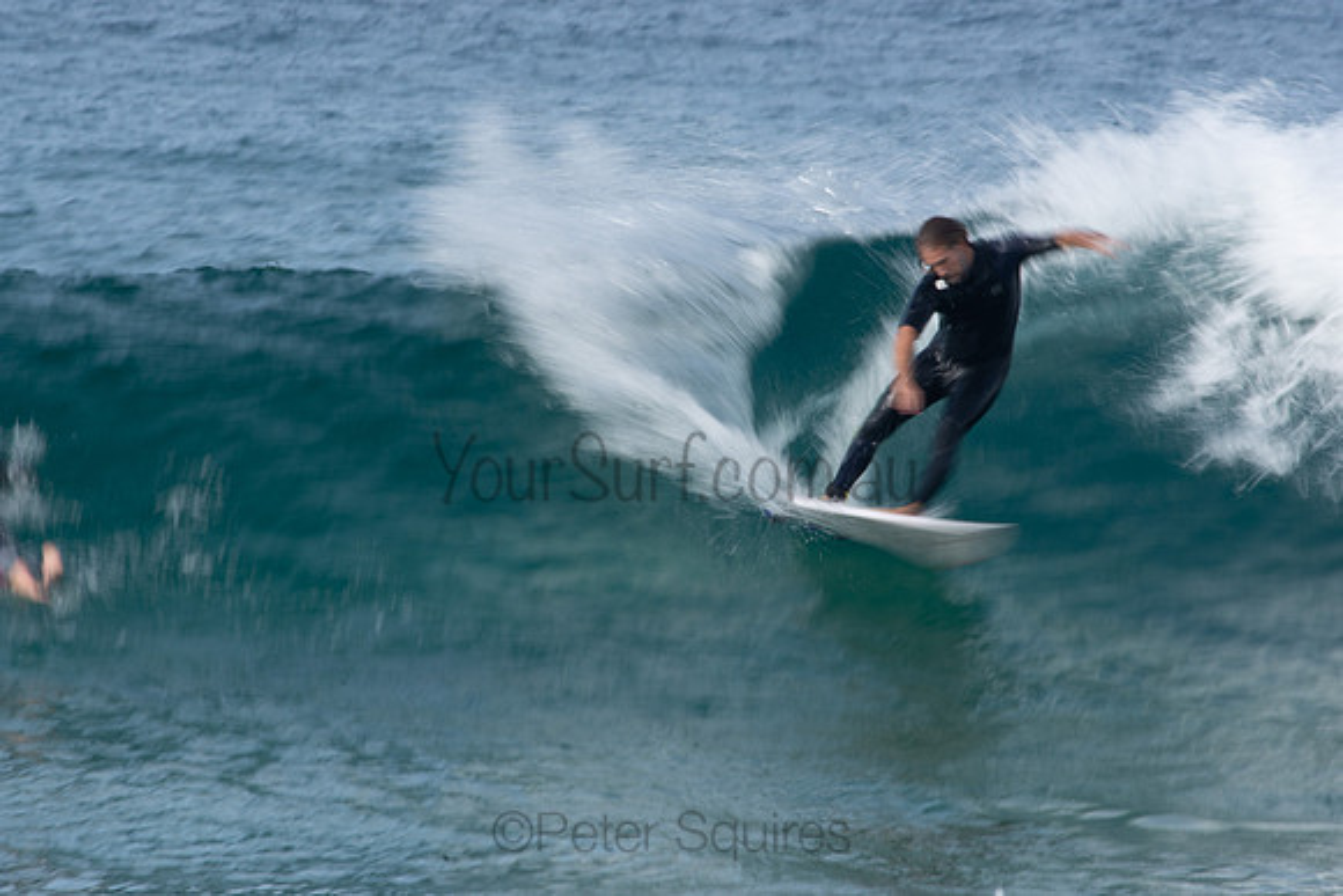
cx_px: 672
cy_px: 448
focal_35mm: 750
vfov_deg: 1.8
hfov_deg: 2.7
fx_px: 27984
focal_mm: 500
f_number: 25
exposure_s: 1/25
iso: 100
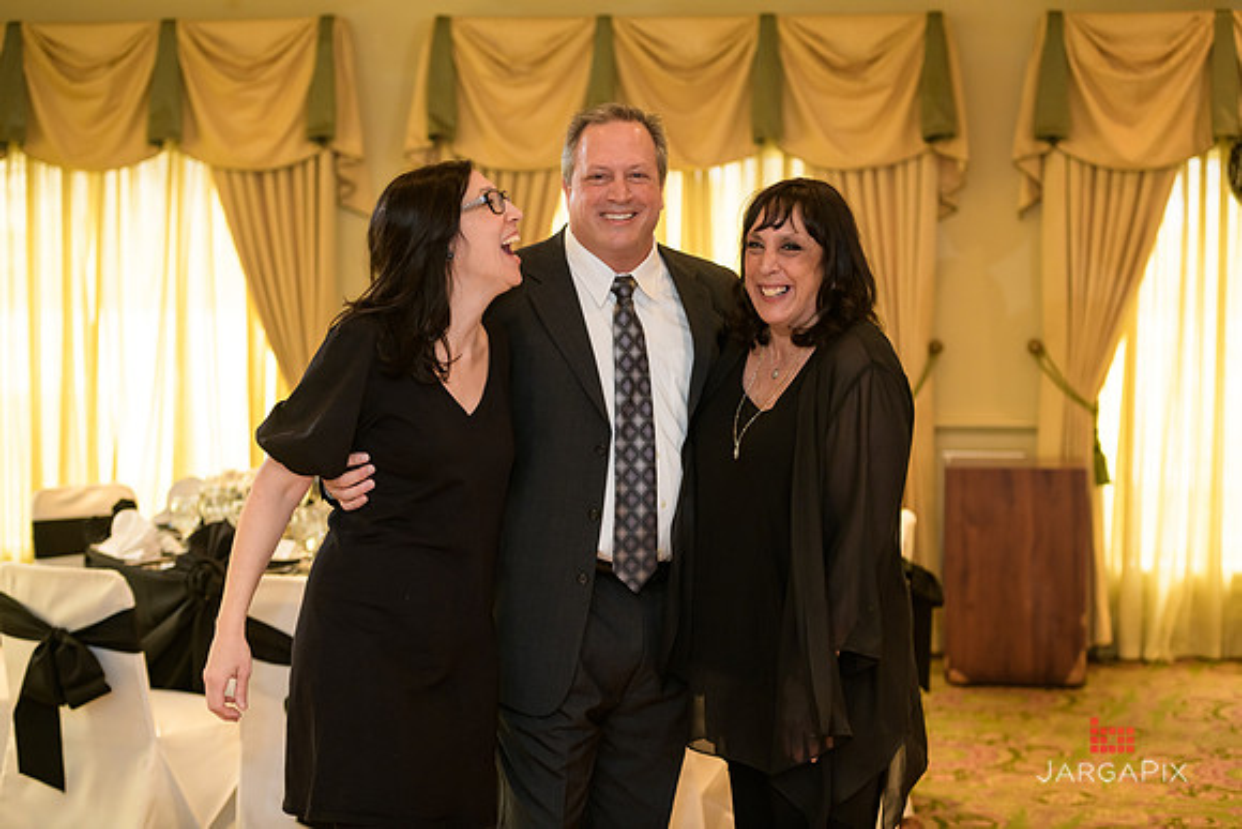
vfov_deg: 19.5
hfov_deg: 28.8
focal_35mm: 70
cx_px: 621
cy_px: 414
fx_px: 2415
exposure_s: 1/125
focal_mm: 70
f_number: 3.2
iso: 1600
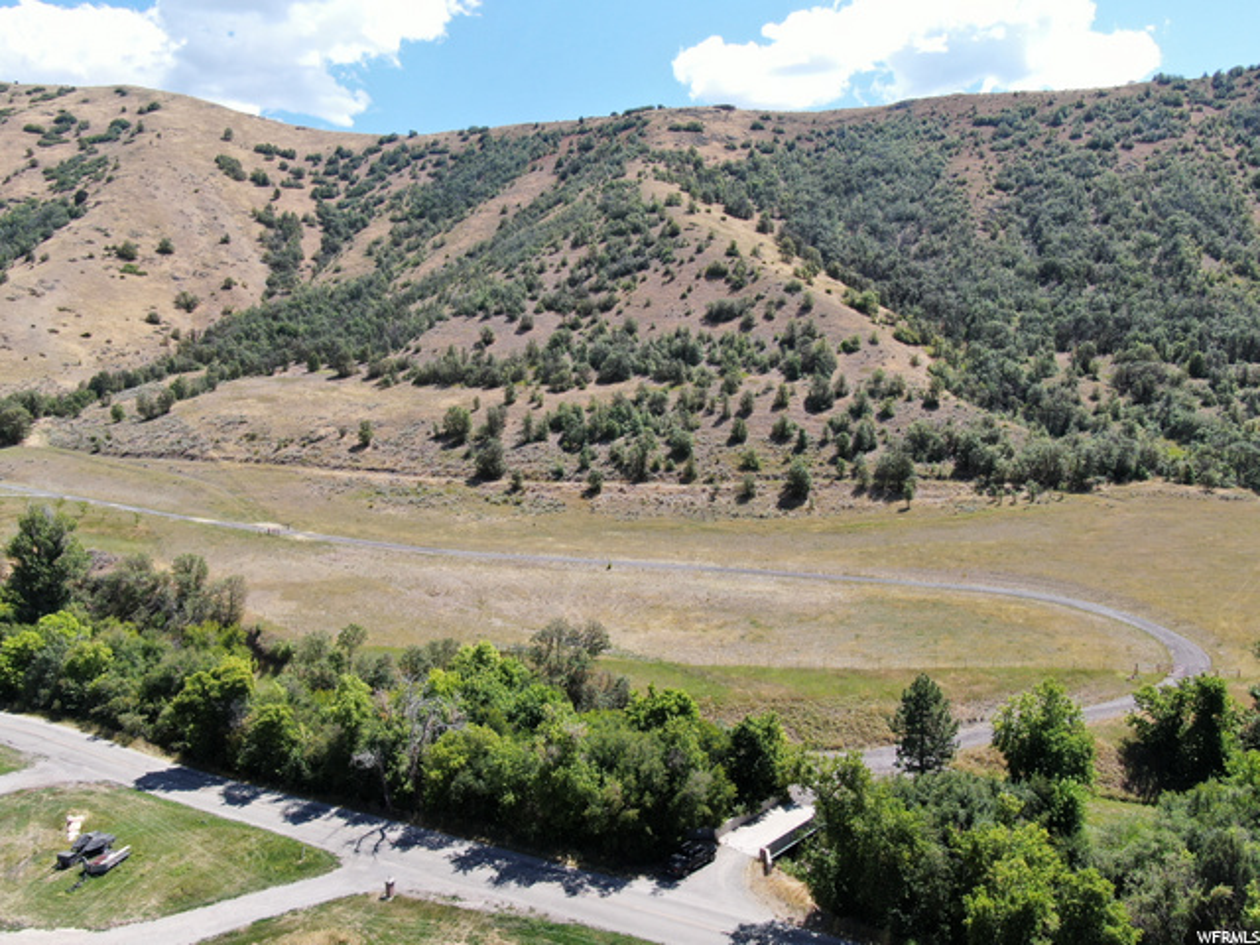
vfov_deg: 56.8
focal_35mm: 24
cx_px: 630
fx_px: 874
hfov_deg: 71.6
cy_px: 472
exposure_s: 1/240
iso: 100
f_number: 2.8
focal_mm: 4.39
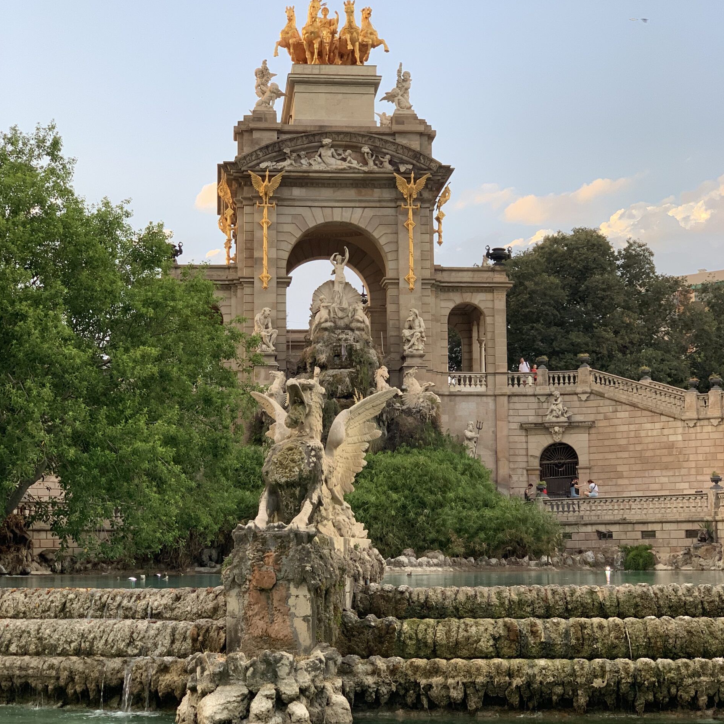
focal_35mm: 62
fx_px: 1467
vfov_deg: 27.7
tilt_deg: +6.6
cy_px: 431
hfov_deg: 27.7
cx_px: 364
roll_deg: +0.0
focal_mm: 6
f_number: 2.4
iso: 40
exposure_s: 1/122
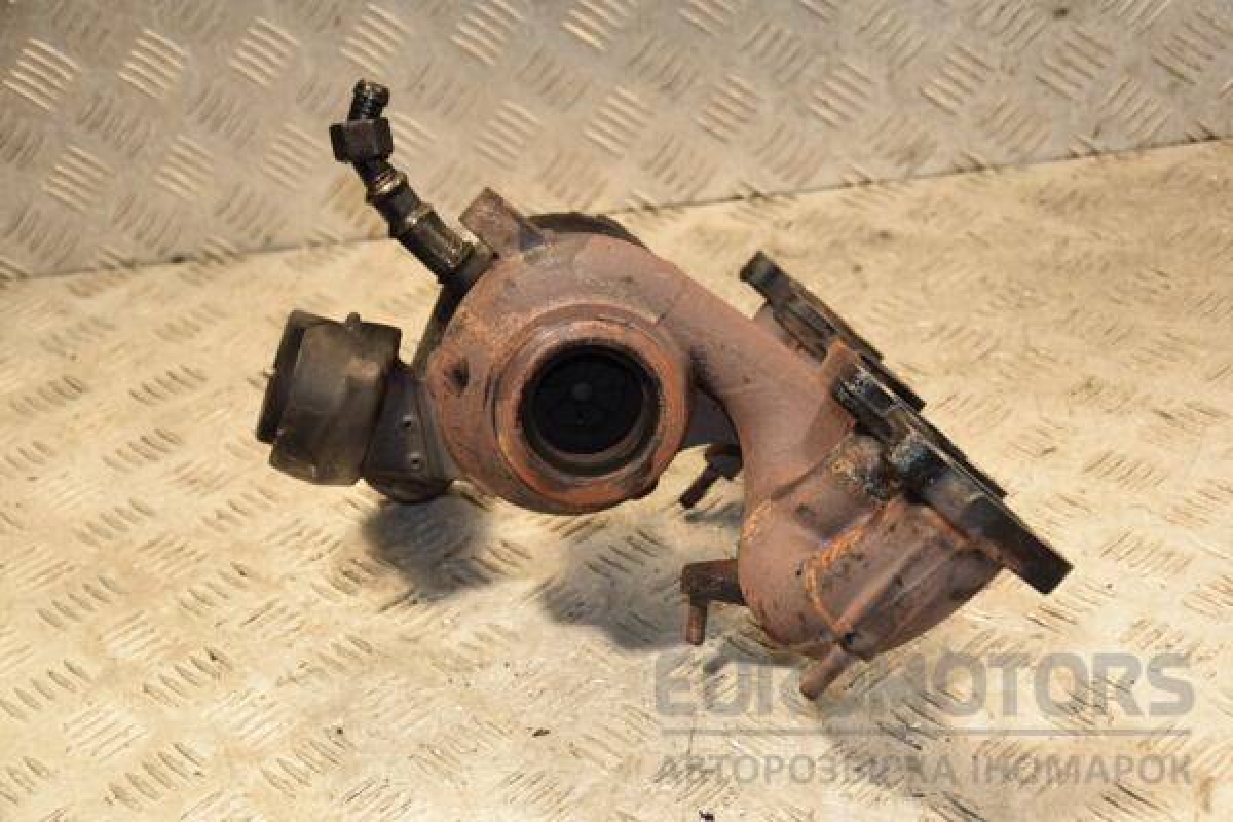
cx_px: 616
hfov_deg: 28.1
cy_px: 411
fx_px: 2466
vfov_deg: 18.9
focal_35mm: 72
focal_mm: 48
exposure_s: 1/200
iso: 800
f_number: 5.6
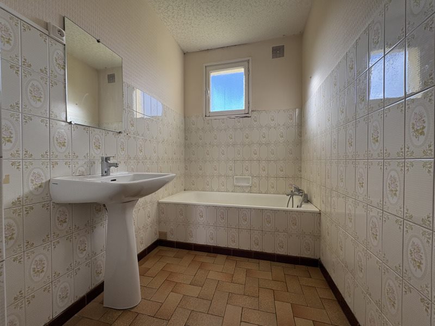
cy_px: 163
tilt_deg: -0.2
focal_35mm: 14
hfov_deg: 102.1
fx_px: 176
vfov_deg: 85.7
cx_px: 218
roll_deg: -0.3
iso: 64
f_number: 2.2
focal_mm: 2.22
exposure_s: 1/120
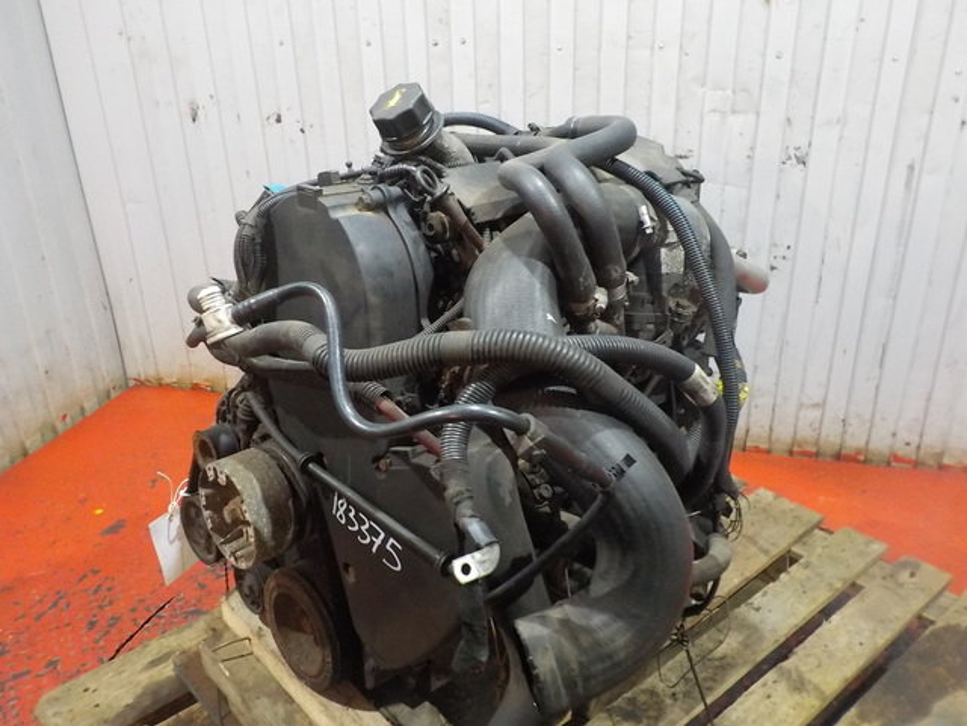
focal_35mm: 30
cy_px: 363
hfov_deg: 60.0
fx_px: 838
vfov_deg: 46.8
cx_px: 484
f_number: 3.3
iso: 640
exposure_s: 1/8
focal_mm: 4.1
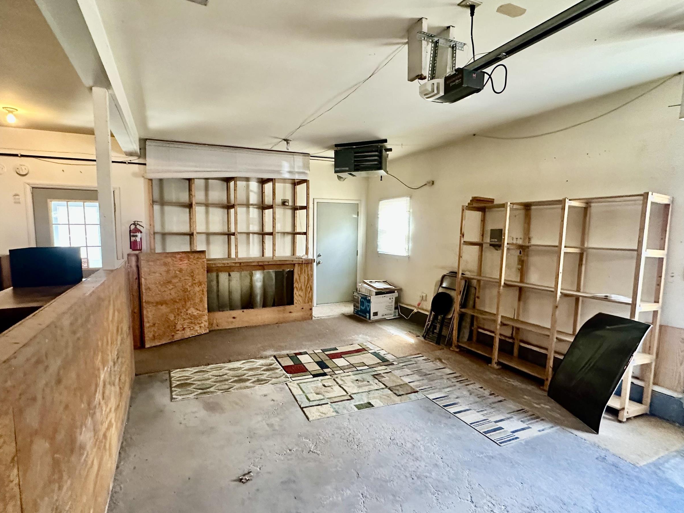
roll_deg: -0.4
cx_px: 323
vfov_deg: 71.6
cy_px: 263
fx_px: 356
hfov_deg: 87.7
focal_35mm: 18
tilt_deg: -4.2
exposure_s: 1/60
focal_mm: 2.22
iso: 640
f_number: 2.2
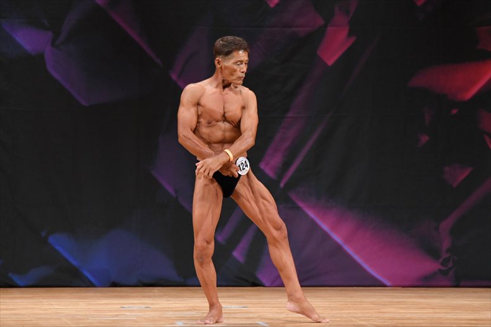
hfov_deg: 6.9
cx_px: 246
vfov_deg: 4.6
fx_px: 4090
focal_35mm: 300
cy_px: 164
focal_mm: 200
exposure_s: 1/400
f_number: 5.6
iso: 3200
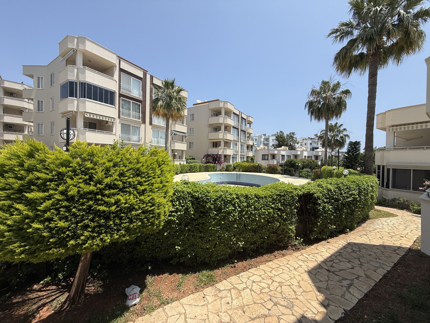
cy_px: 162
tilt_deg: -0.7
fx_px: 174
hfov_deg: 102.1
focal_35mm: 14
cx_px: 215
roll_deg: -0.6
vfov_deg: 85.7
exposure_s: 1/1961
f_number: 2.2
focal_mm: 2.22
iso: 50
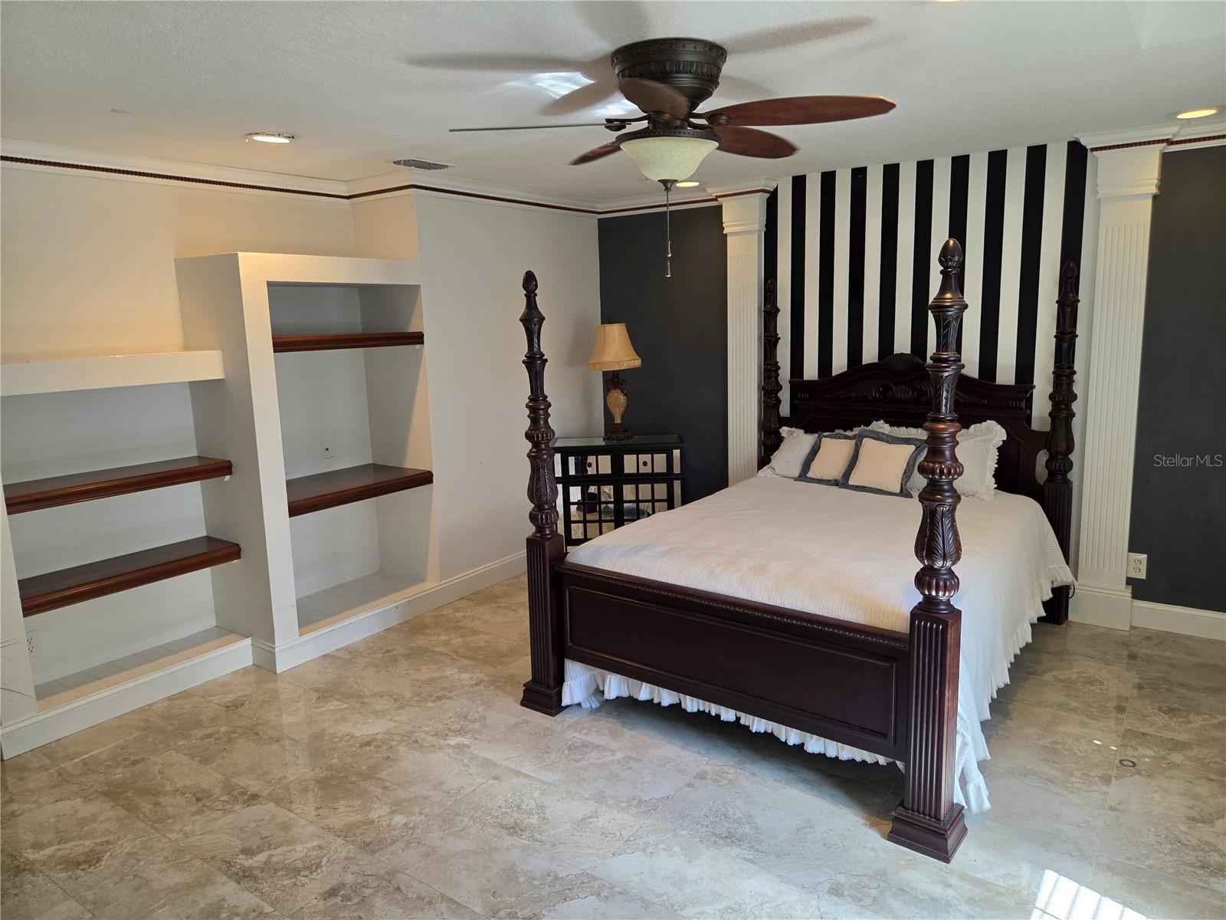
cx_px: 613
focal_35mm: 23
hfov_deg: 73.9
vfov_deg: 58.9
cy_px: 460
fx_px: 815
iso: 200
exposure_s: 1/120
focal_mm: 5.4
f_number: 1.8
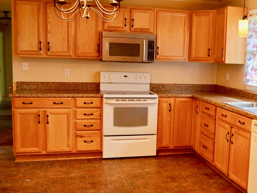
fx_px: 334
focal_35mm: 45
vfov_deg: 32.2
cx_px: 181
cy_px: 106
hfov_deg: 41.3
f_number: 3.8
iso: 900
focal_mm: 22
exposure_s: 1/30
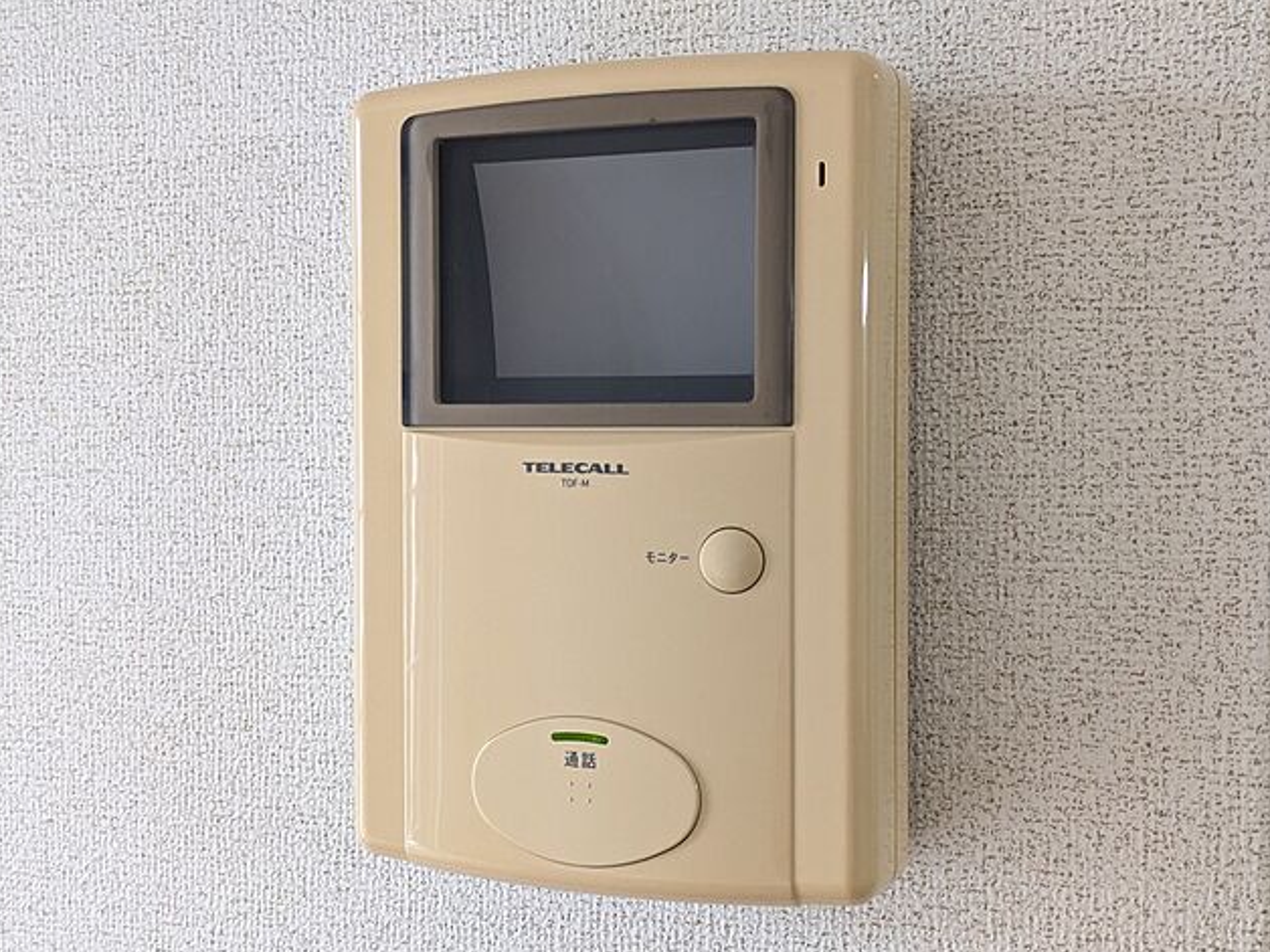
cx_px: 629
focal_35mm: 52
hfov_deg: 36.8
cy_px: 473
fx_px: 1908
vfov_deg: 28.0
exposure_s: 1/60
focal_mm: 5.43
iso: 435
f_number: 1.89
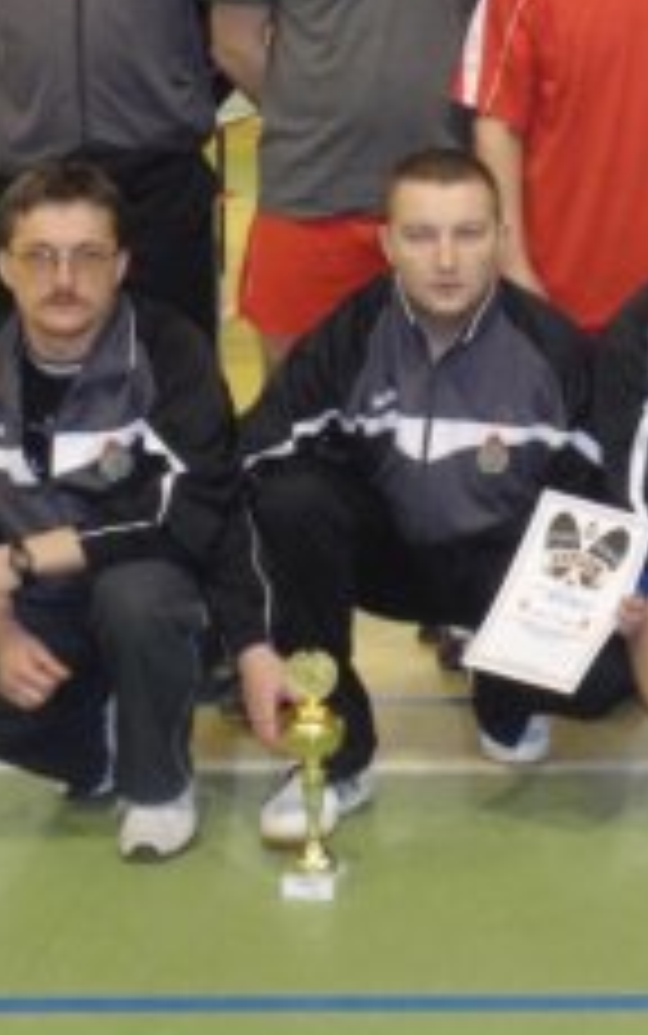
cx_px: 882
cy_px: 241
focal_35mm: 92
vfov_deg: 22.3
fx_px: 2596
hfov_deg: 13.6
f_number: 3.9
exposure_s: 1/40
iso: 400
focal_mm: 7.25
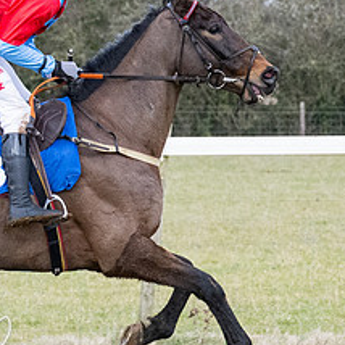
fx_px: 4488
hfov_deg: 4.4
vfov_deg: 4.4
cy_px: 303
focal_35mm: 398
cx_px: 231
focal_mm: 70
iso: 1600
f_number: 4
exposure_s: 1/1000
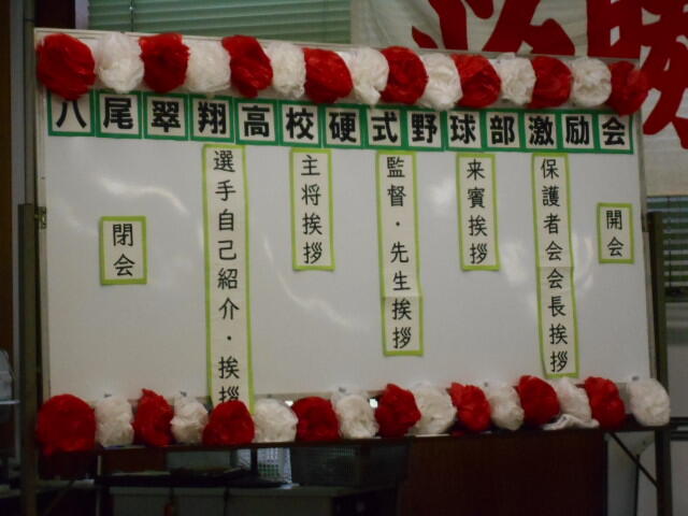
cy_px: 258
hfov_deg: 15.2
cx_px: 344
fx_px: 2584
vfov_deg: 11.4
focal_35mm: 130
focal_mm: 23
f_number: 6.5
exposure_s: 1/80
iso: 800
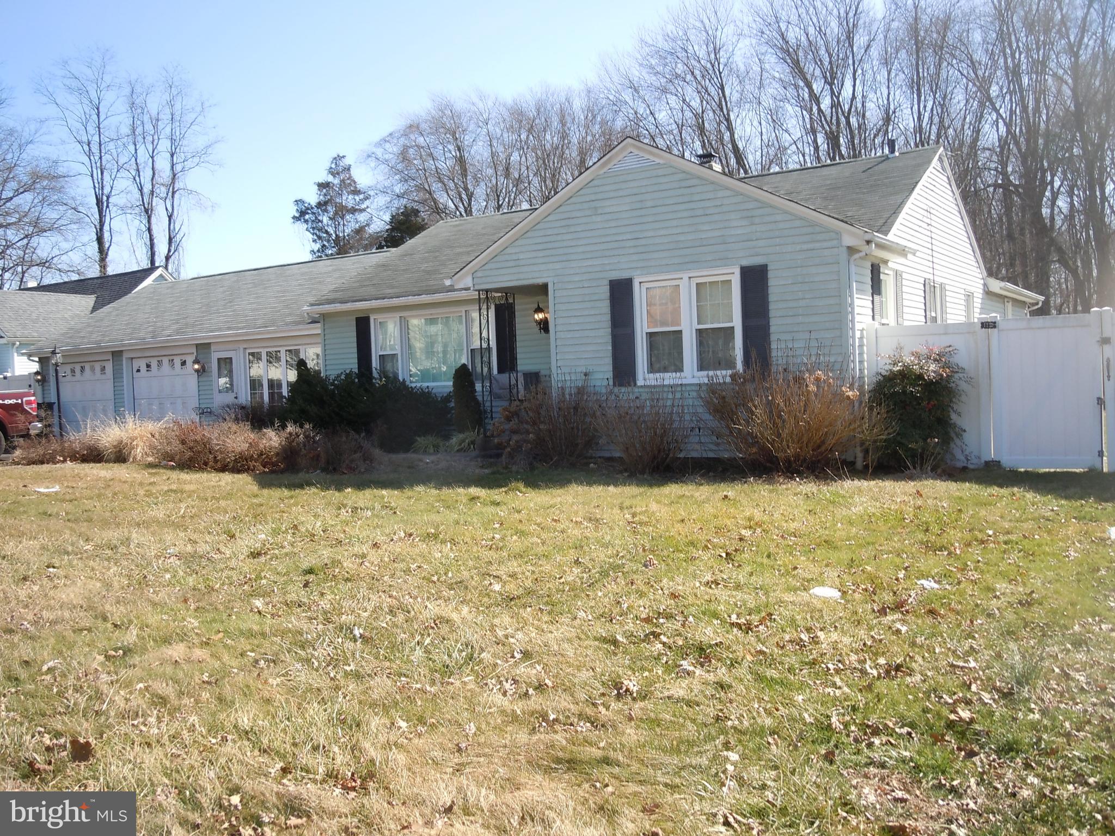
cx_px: 558
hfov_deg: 55.4
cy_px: 418
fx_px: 1063
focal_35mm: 33
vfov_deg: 42.9
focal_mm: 5.9
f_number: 4
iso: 100
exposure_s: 1/320
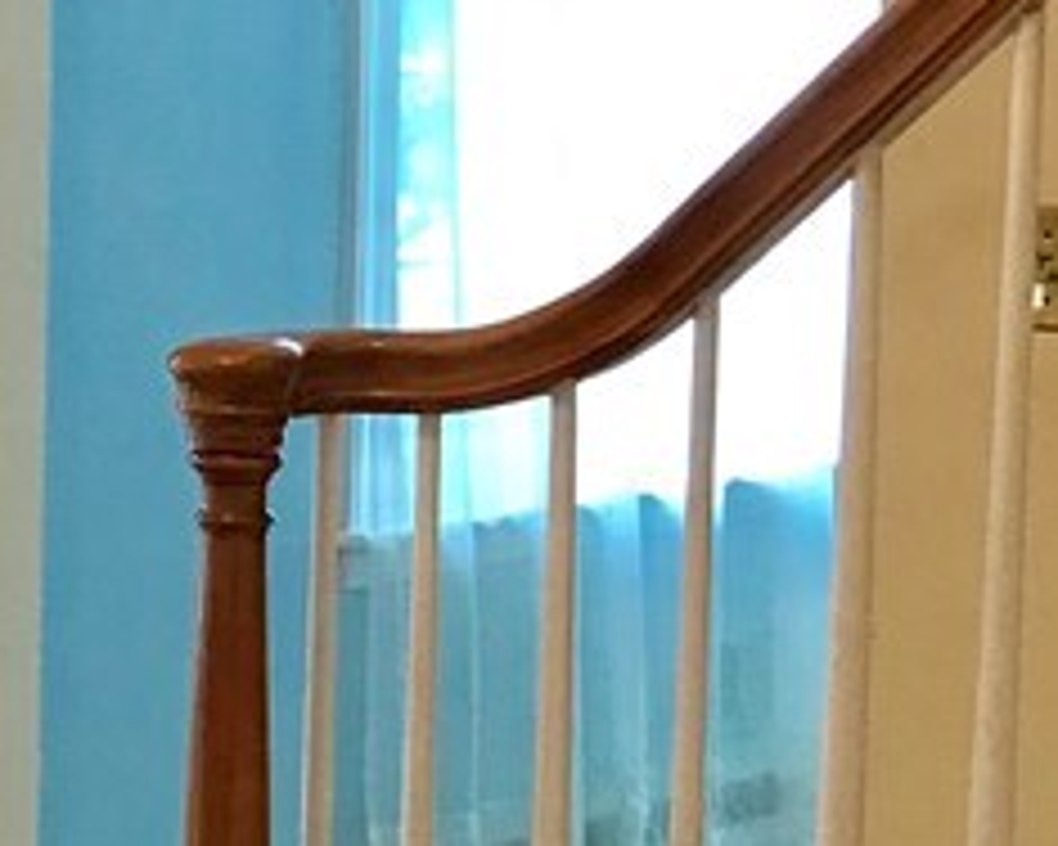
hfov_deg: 14.4
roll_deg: +0.1
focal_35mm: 119
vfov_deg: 13.0
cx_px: -792
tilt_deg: -7.7
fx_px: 3726
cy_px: 504
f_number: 1.8
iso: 32
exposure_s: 1/30
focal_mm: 3.99
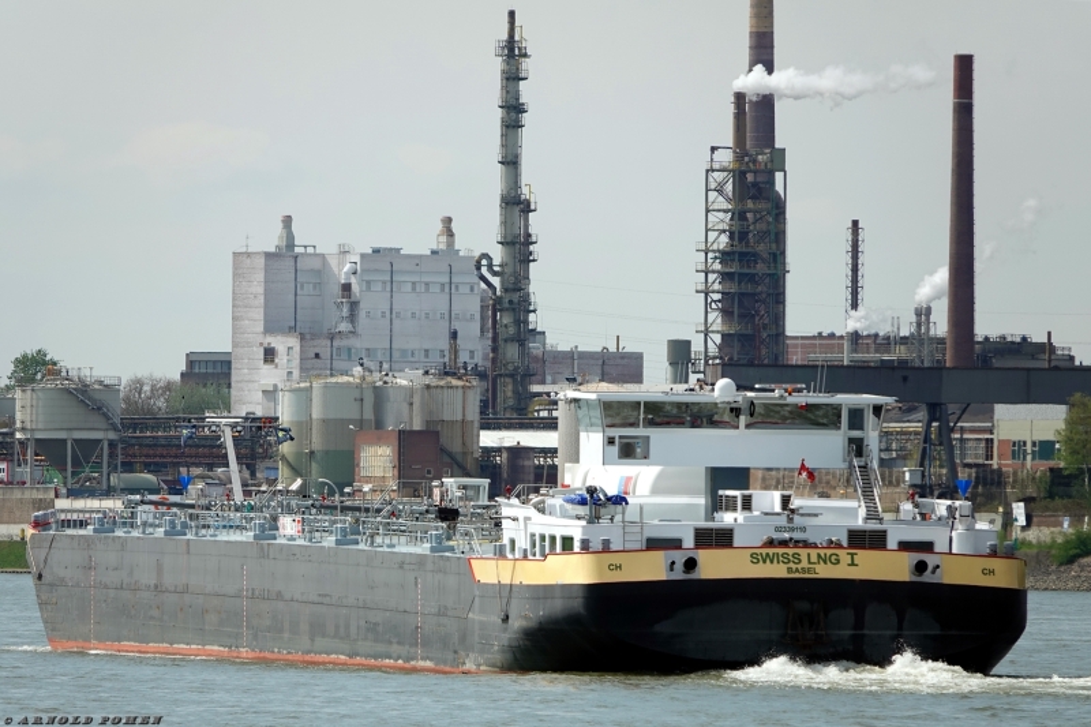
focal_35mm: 447
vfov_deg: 3.1
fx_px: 13543
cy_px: 364
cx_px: 546
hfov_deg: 4.6
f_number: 4
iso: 100
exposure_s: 1/1000
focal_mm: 163.85
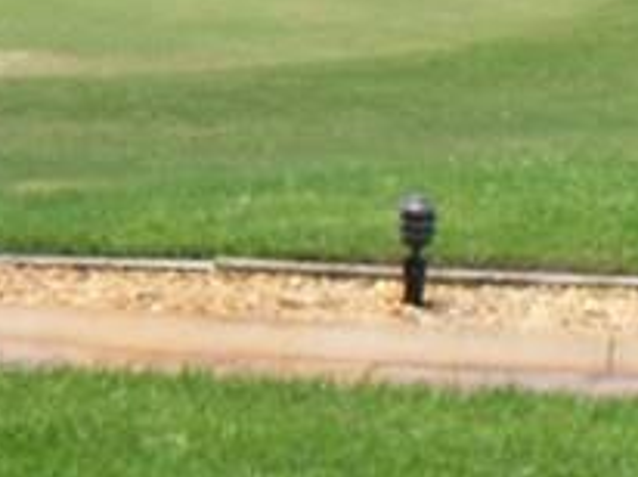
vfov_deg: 8.3
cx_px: -418
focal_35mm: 174
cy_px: -260
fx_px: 3203
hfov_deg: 10.8
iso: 100
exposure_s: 1/400
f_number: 4.8
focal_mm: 7.54
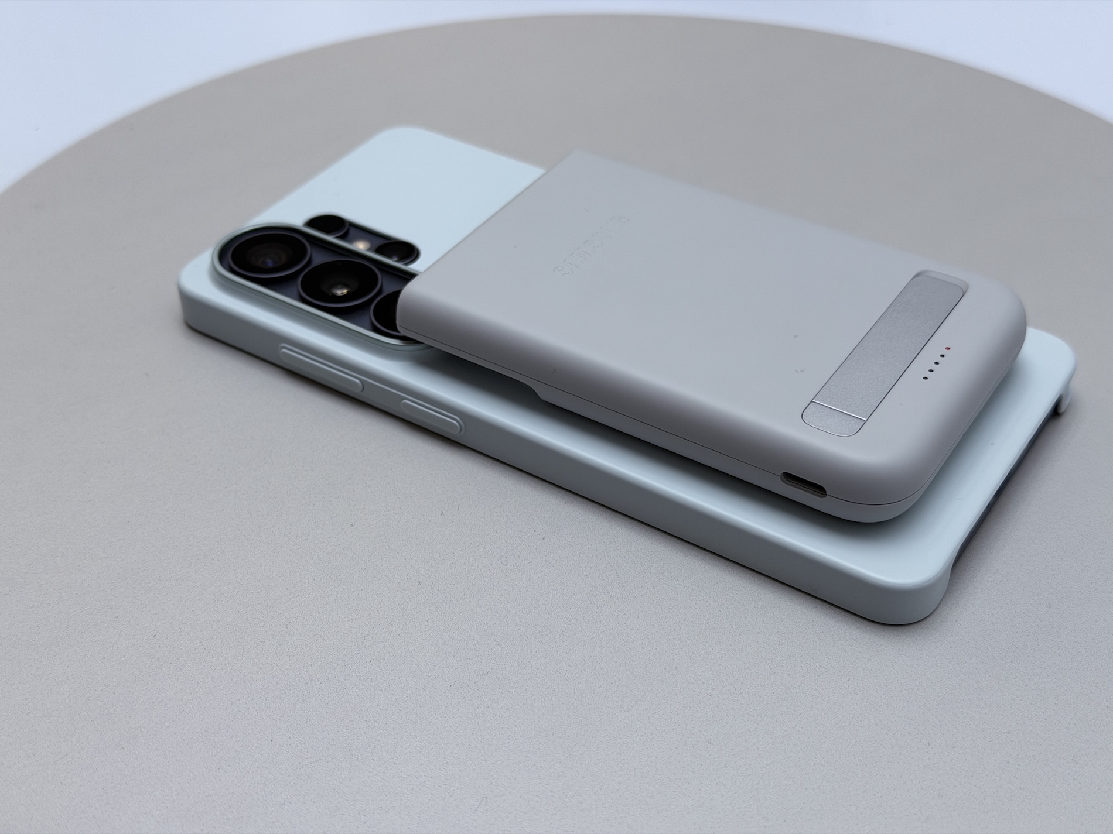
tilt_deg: -37.9
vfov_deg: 30.3
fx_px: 1543
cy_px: 417
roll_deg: -0.5
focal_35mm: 48
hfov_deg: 39.7
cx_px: 556
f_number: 1.78
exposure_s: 1/135
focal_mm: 6.76
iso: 50
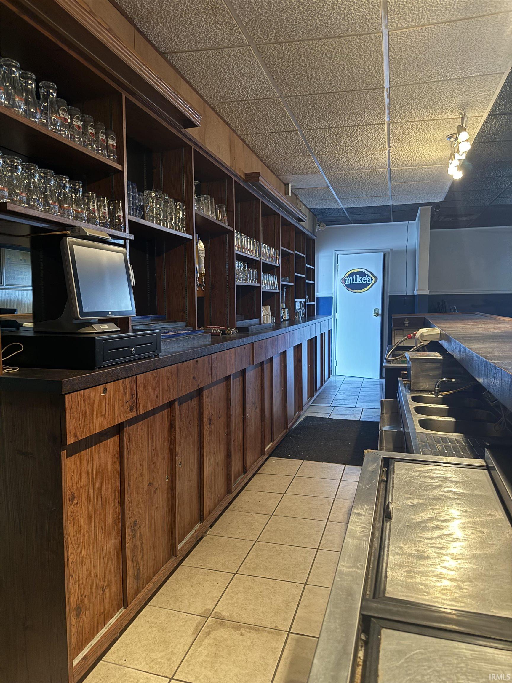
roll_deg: -0.8
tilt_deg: -5.0
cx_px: 256
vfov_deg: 71.6
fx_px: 473
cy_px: 342
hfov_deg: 56.8
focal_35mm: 24
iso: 640
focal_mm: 6.76
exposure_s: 1/60
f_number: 1.78
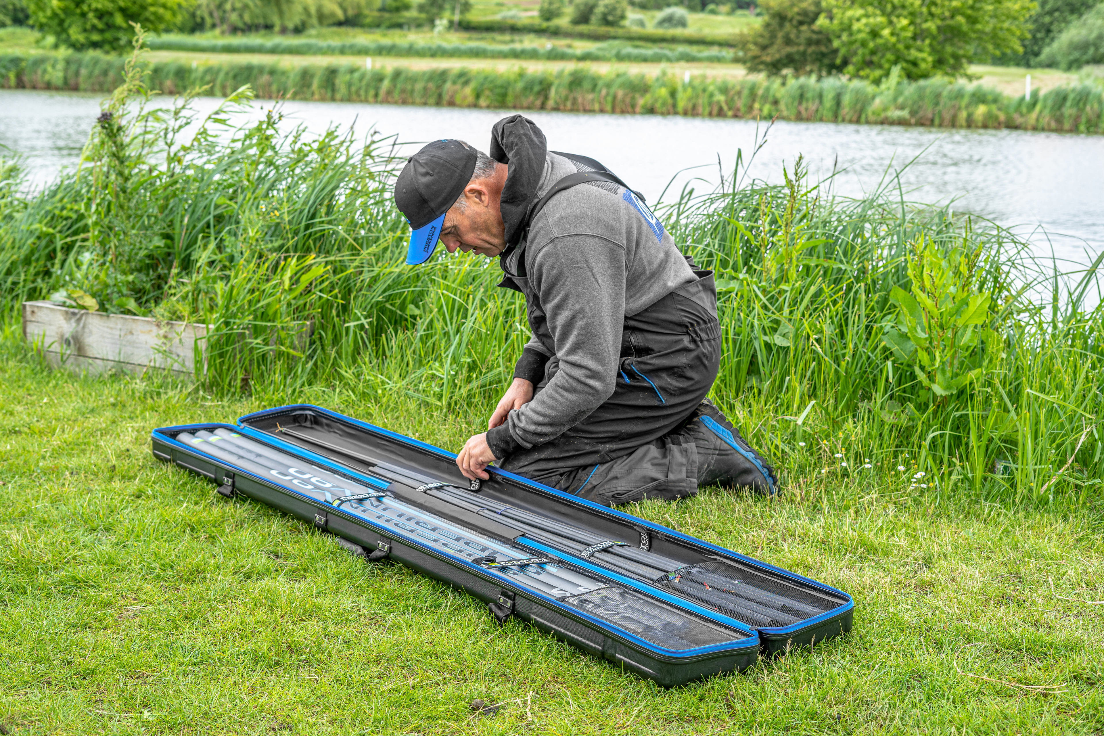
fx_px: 1533
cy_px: 368
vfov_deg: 27.0
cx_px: 552
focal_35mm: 50
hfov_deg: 39.6
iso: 100
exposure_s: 1/160
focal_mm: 50
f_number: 5
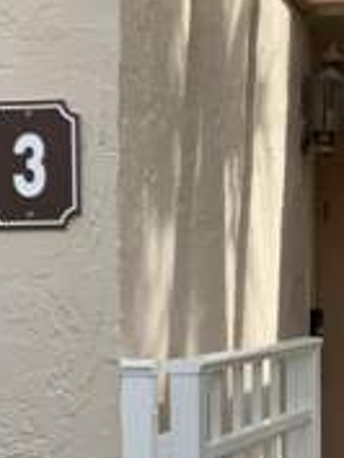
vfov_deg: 18.7
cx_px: 303
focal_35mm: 105
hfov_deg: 14.0
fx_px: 1390
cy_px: 290
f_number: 1.8
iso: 16
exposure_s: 1/1098
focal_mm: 3
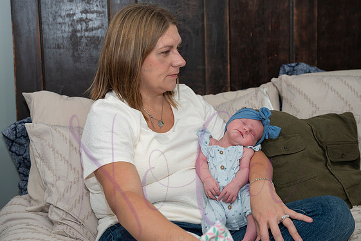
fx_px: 551
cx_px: 173
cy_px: 121
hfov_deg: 36.2
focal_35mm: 55
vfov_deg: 24.6
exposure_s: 1/320
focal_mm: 51
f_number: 4
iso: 800
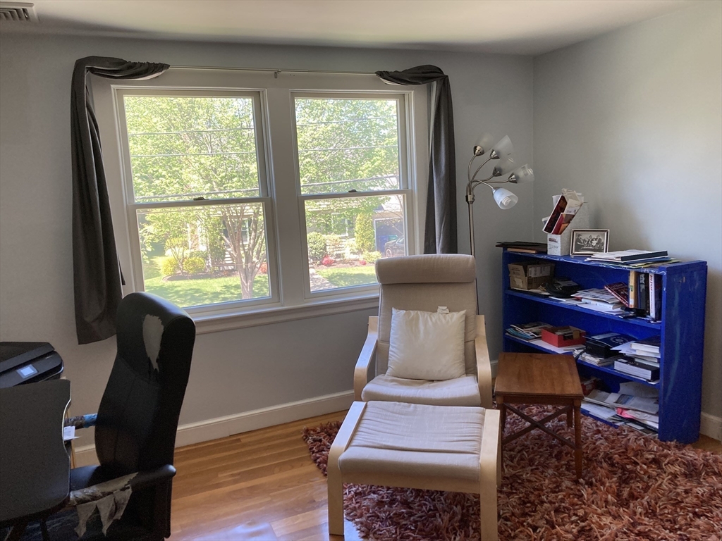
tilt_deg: -8.5
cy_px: 270
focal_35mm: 28
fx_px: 584
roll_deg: +2.6
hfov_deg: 63.4
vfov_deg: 49.7
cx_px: 361
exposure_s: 1/100
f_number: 1.8
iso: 80
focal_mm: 3.99
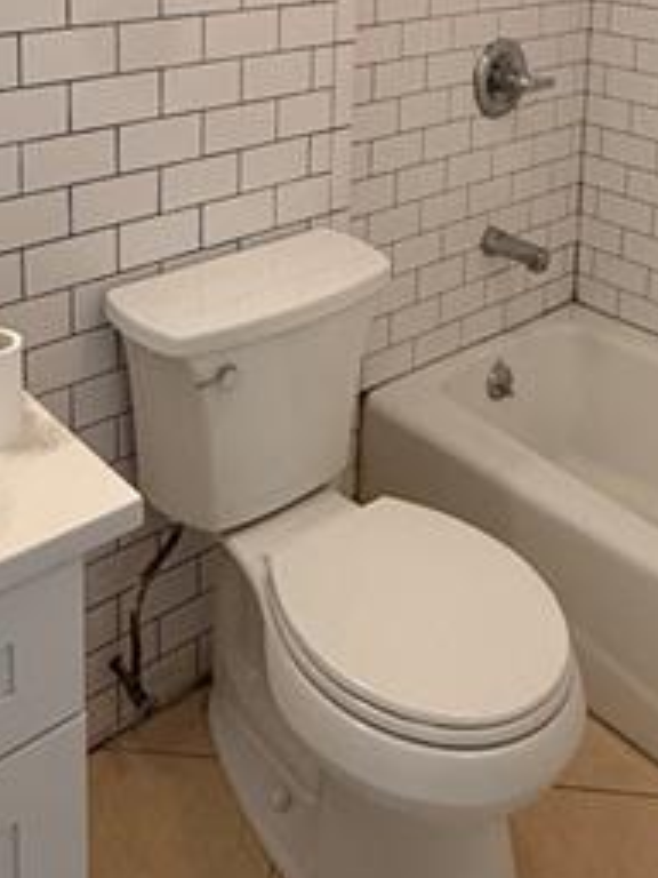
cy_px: 17
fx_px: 1064
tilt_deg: -10.5
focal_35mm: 42
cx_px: 319
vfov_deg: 39.9
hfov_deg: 34.3
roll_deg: -2.4
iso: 125
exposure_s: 1/120
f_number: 2.2
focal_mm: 2.22
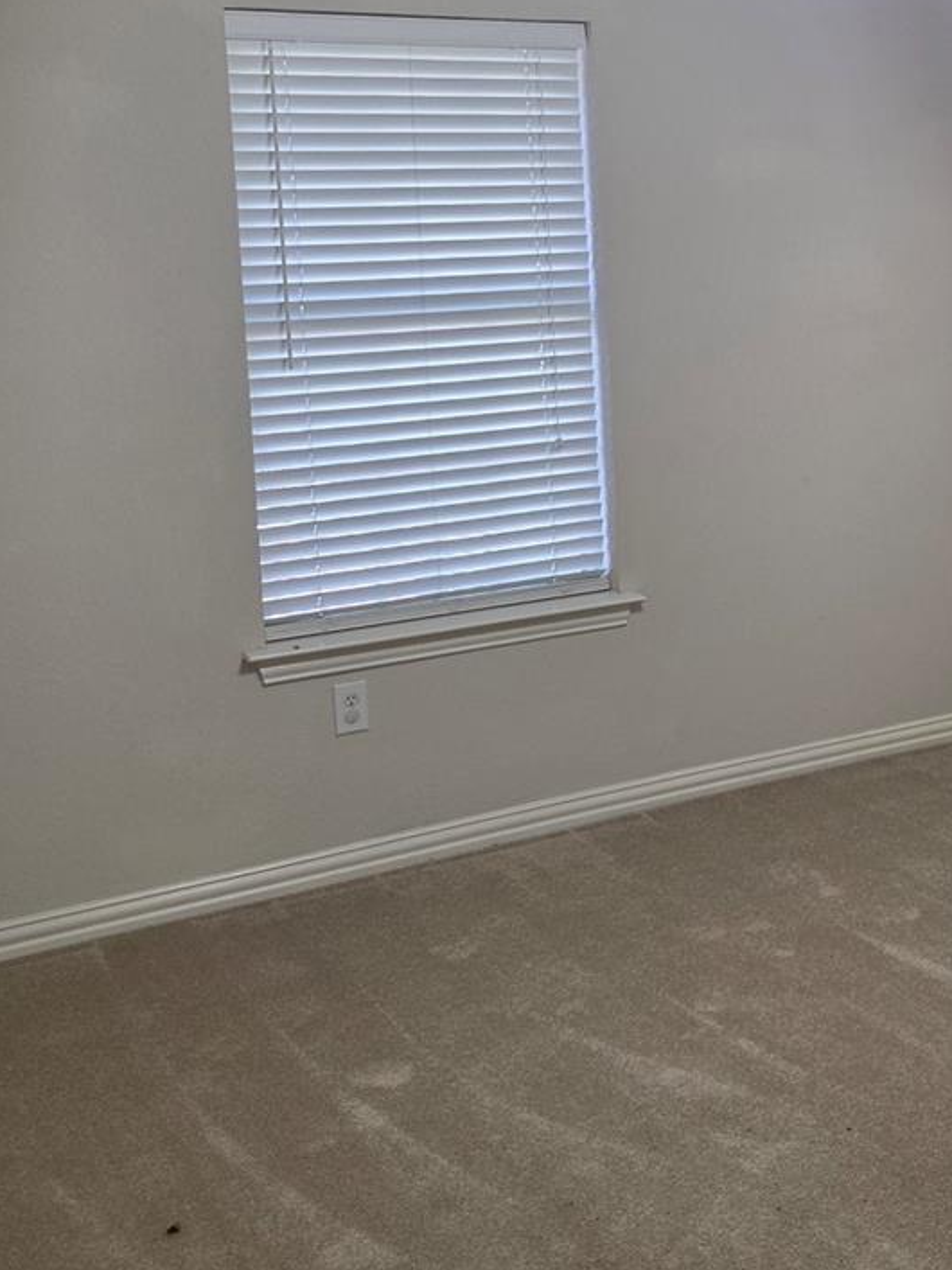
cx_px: 972
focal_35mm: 50
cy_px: 381
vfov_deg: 37.6
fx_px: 1834
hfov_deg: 27.3
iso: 200
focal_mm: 5.4
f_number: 1.8
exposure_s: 1/120
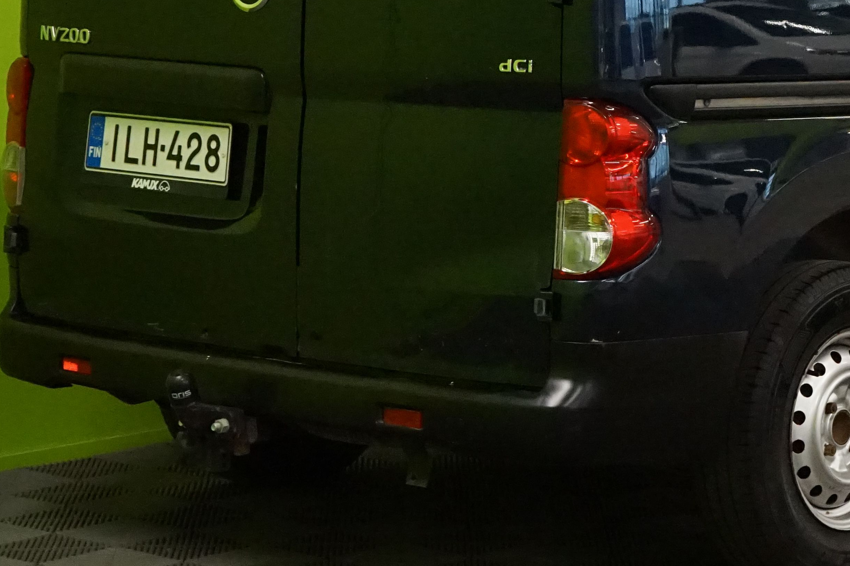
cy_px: 96
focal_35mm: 137
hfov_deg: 14.8
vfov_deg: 10.0
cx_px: 803
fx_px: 3234
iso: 8000
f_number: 5.6
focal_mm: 56
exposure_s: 1/400
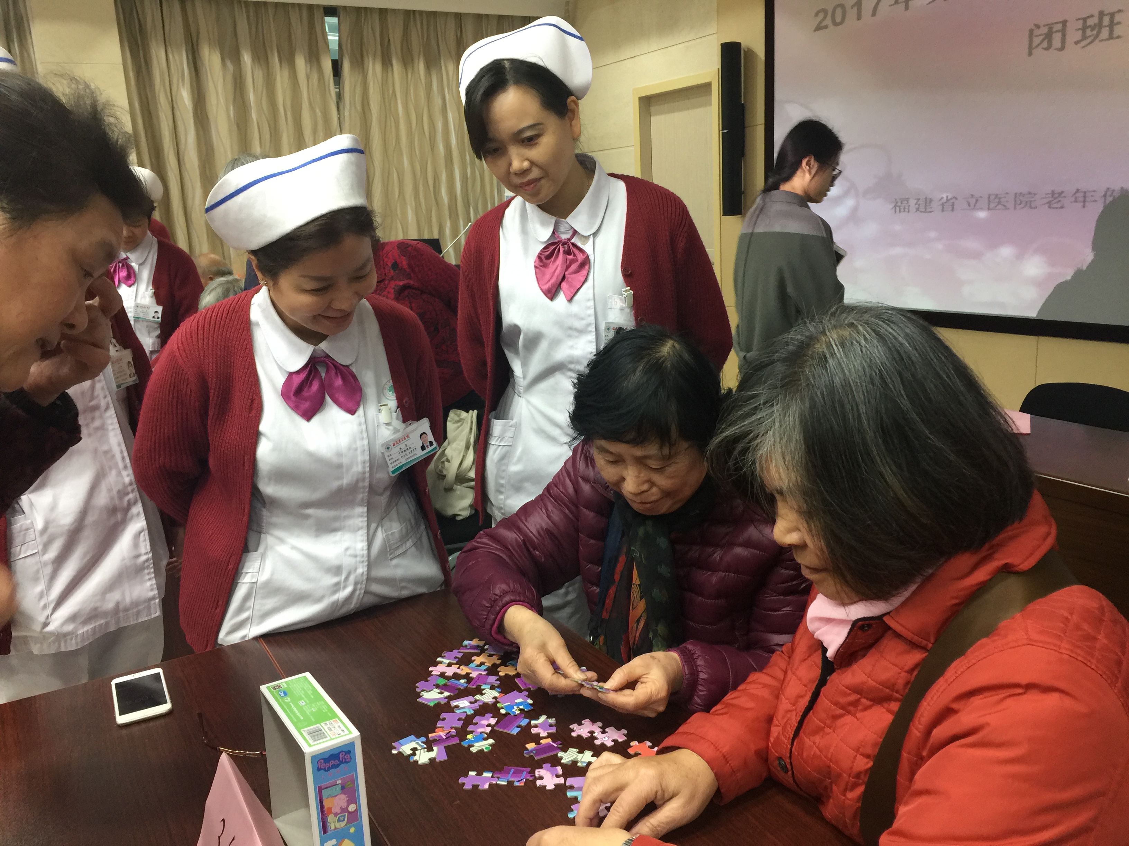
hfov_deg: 61.7
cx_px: 564
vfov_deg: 48.2
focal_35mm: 29
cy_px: 423
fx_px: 946
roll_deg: +2.5
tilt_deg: -13.0
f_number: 2.2
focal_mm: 4.15
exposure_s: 1/17
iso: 50
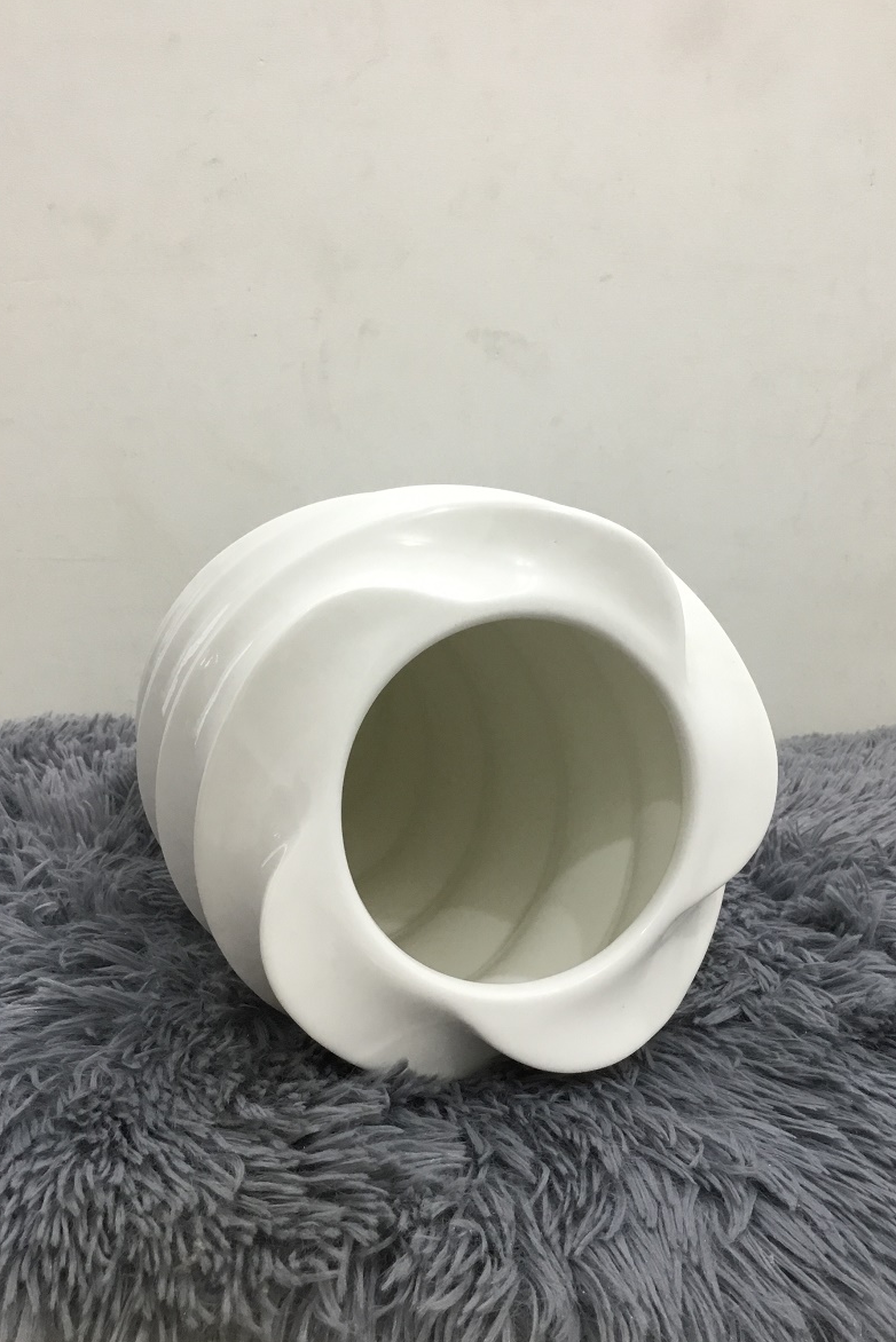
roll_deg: +1.4
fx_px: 1231
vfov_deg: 57.2
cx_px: 466
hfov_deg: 40.0
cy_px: 677
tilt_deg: -10.5
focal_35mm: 33
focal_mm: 3.3
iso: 100
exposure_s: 1/33
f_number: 2.4
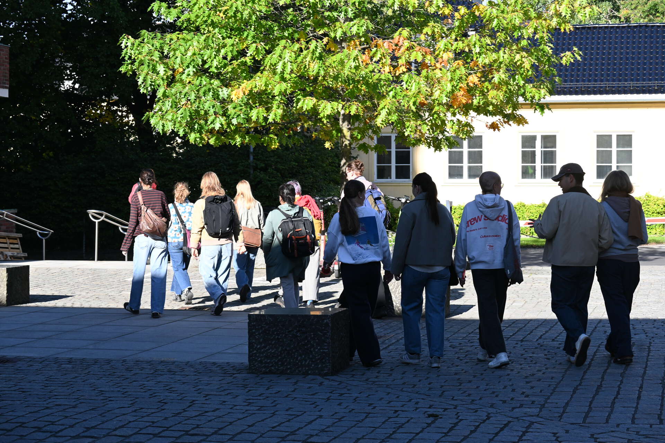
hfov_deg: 27.0
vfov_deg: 18.2
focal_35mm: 75
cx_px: 332
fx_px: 1385
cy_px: 222
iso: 100
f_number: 7.1
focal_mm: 50
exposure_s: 1/125
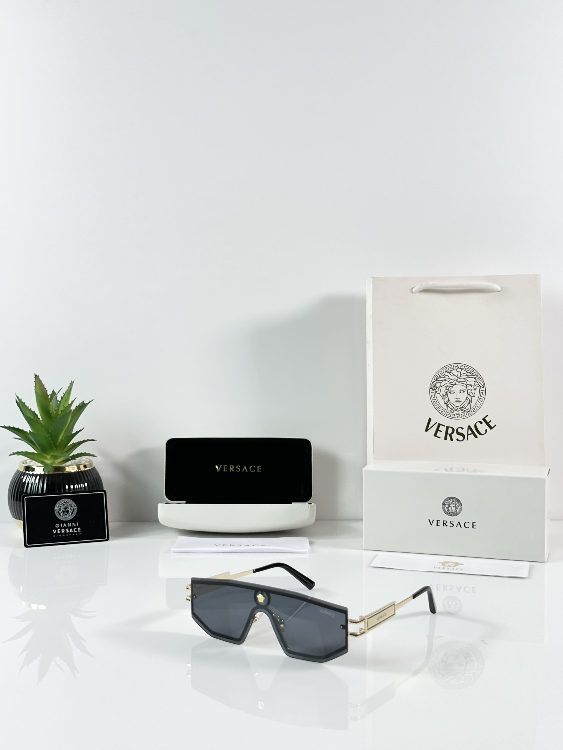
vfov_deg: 39.7
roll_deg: -0.5
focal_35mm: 48
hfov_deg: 30.3
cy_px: 375
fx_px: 1041
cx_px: 282
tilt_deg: -5.3
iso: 64
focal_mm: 6.86
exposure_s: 1/100
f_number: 1.78
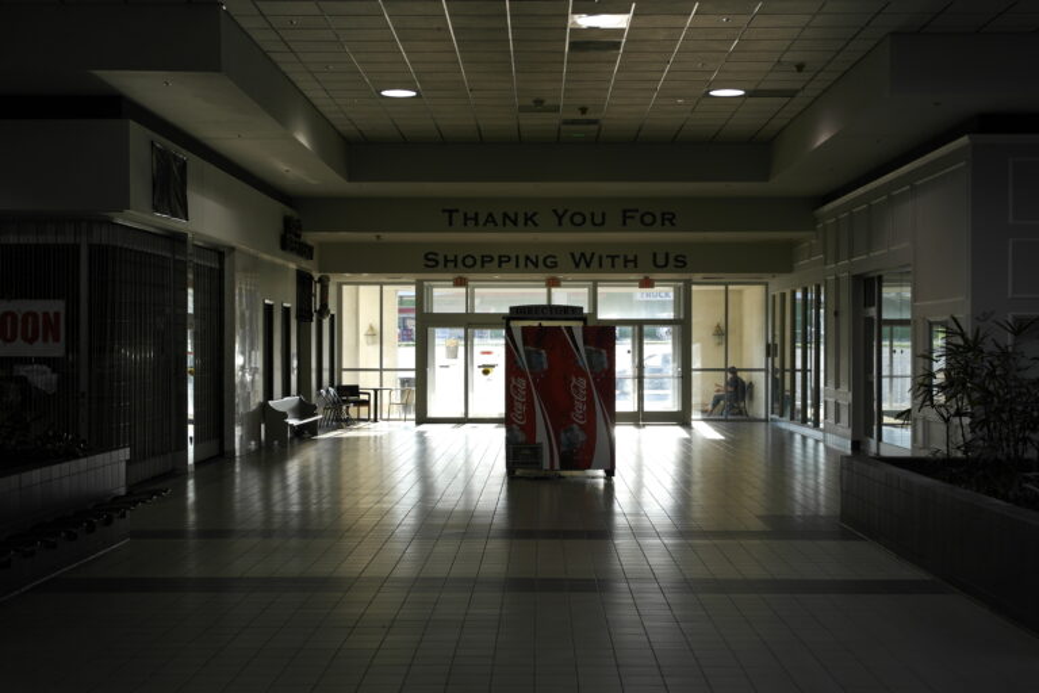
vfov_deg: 27.5
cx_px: 520
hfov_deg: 40.3
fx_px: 1414
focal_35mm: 49
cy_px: 346
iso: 100
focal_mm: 32
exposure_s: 1/125
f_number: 4.5
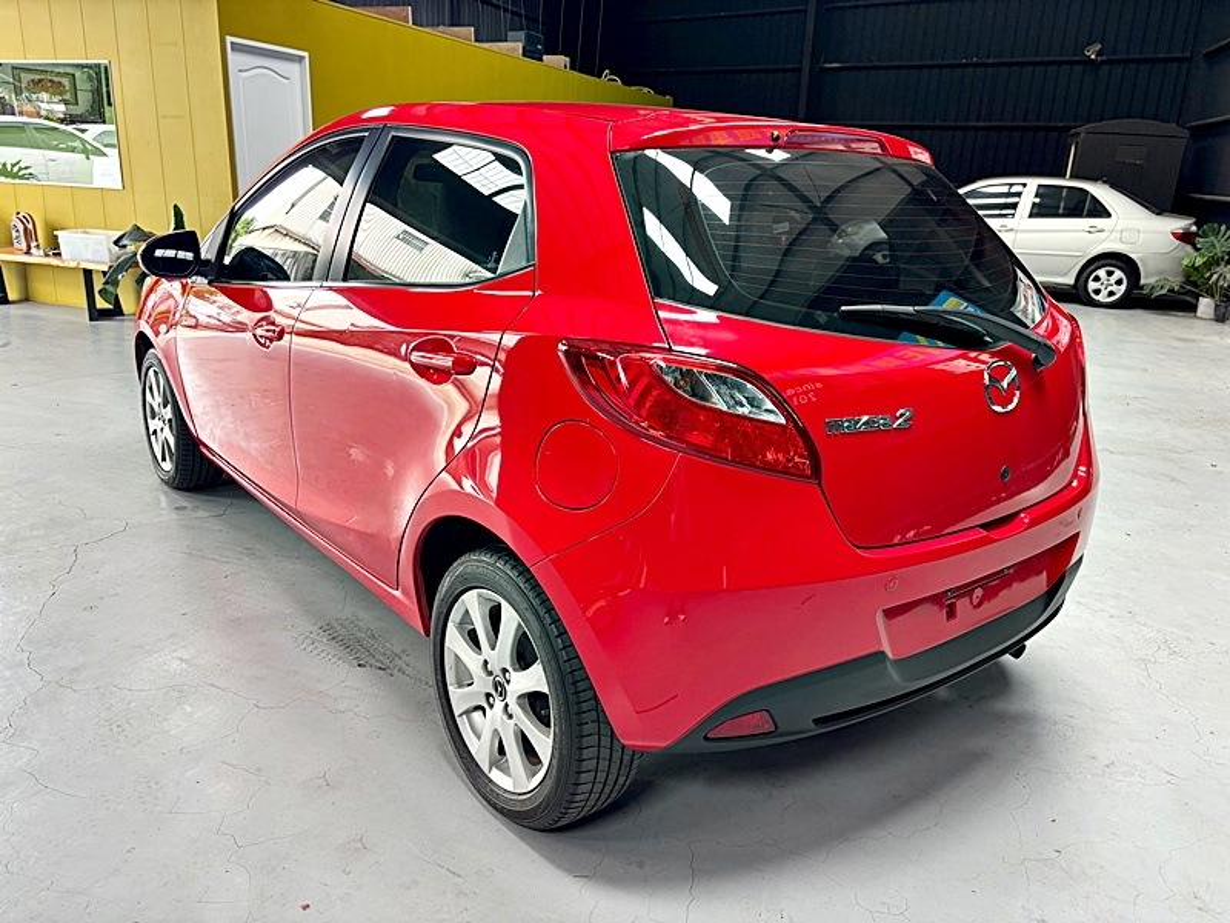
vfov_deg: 53.1
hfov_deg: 67.3
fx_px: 924
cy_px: 462
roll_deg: -2.7
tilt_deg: -17.7
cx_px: 615
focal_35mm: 26
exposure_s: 1/121
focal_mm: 5.96
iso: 100
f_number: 1.6
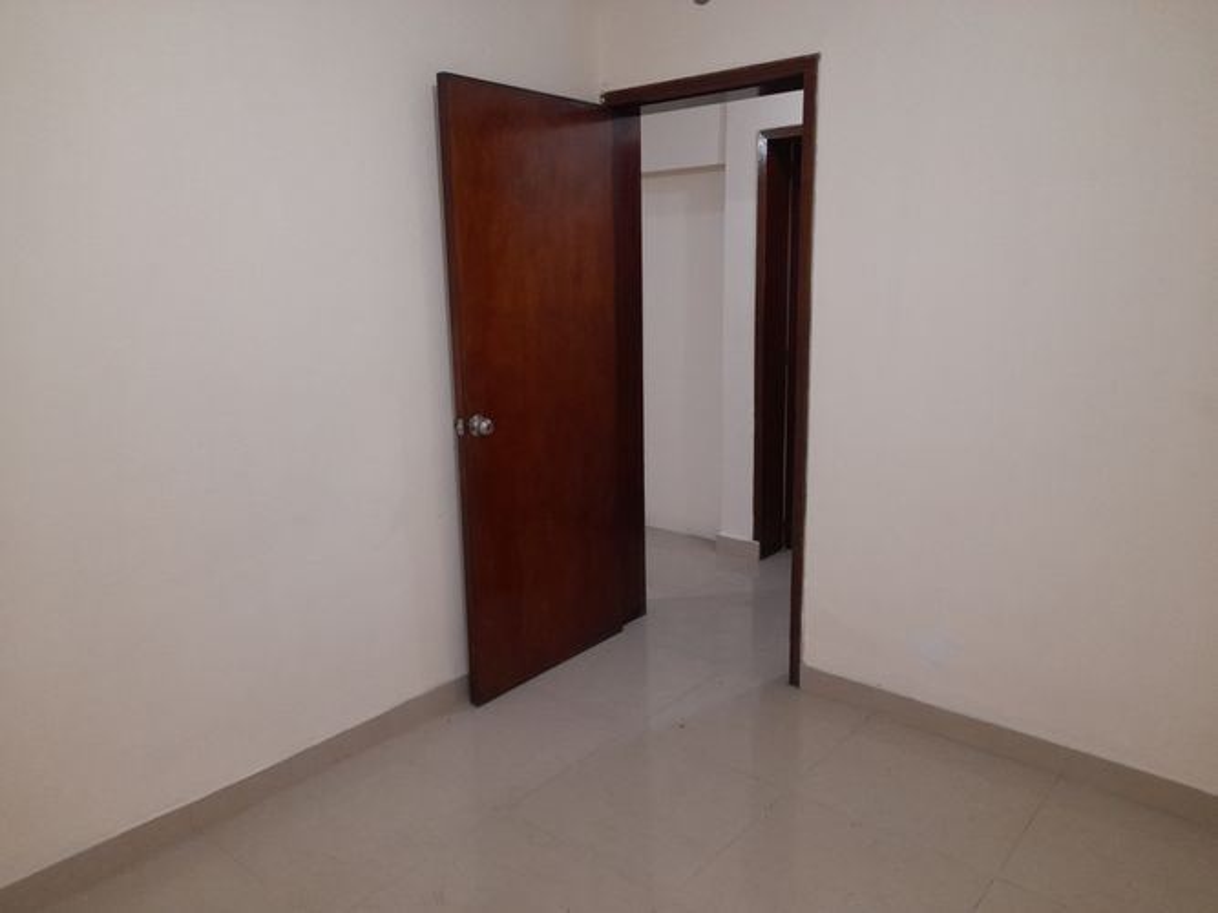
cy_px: 456
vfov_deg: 54.9
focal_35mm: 25
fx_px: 879
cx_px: 609
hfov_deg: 69.4
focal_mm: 4.6
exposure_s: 1/40
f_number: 2
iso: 250
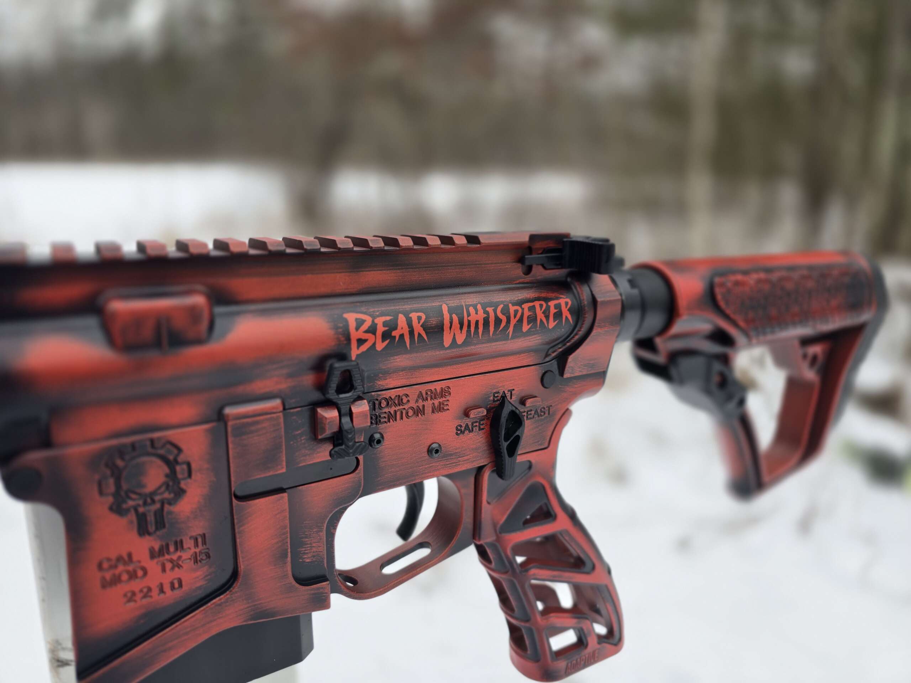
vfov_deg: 58.9
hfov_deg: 73.9
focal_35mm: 23
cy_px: 342
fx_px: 605
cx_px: 456
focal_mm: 6.3
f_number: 1.7
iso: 12
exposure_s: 1/184
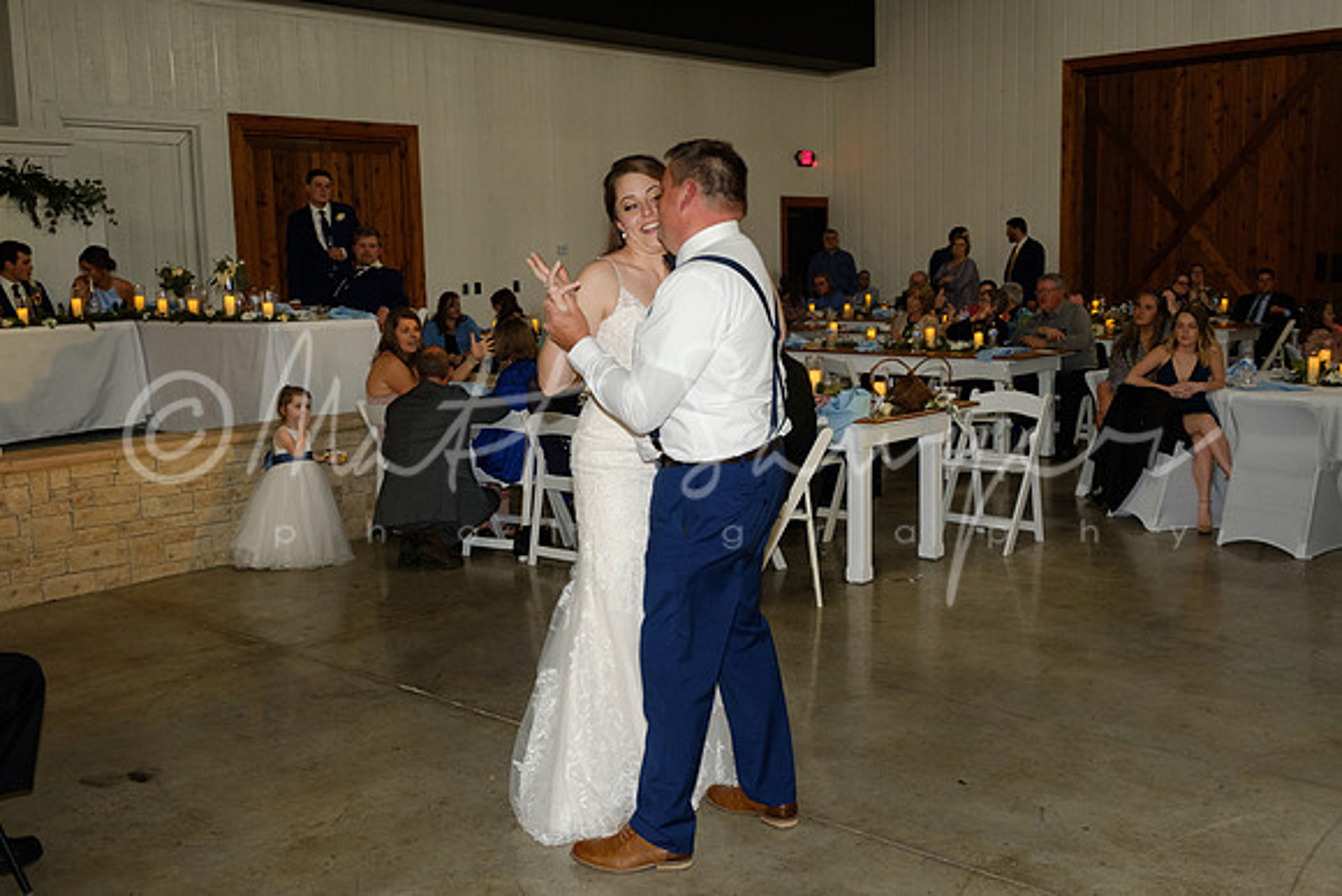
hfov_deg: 53.1
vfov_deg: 36.9
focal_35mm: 36
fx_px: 1342
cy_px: 448
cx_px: 671
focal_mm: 24
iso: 1600
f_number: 4
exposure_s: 1/40
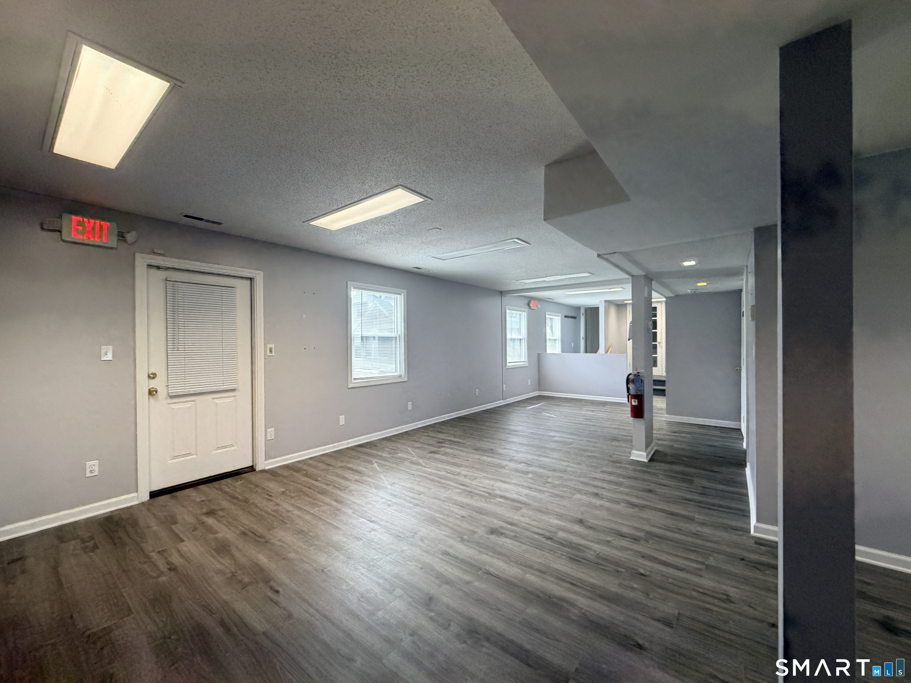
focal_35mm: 14
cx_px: 456
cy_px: 342
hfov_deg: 102.1
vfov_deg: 85.7
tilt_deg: +0.2
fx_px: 368
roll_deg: +0.5
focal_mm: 2.22
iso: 250
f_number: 2.2
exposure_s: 1/120
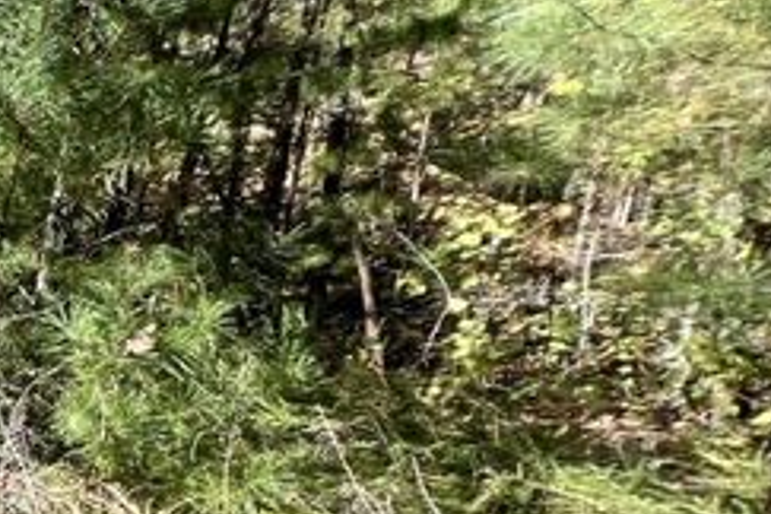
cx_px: -831
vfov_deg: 22.6
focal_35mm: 57
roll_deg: -3.0
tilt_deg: -14.4
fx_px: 1221
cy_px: 539
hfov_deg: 18.4
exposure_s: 1/395
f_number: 1.8
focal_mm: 1.57
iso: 32
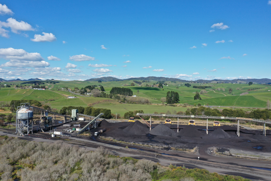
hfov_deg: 65.5
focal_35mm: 28
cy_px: 90
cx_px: 136
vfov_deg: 46.4
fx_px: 211
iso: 100
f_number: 5.6
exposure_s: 1/500
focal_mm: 10.26
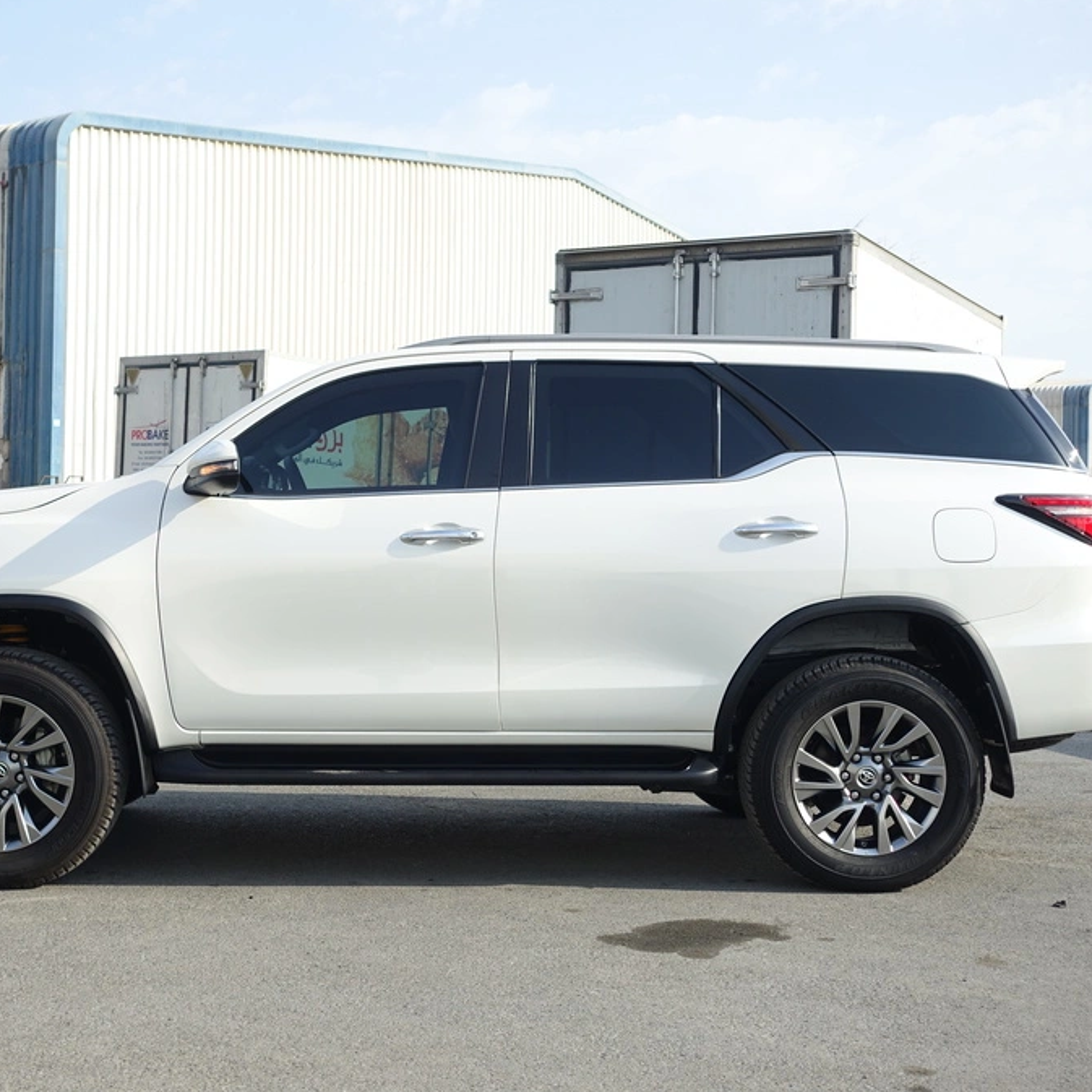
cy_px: 542
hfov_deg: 32.1
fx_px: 1892
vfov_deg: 32.2
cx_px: 423
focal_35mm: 53
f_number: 5.6
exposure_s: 1/160
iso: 125
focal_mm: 15.1
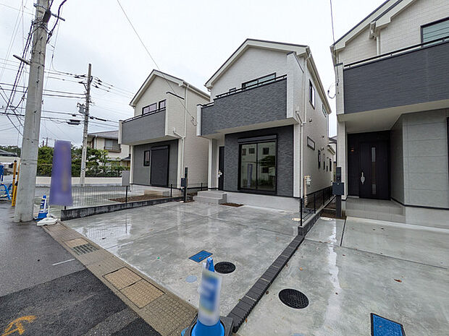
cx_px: 224
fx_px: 182
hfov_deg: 102.1
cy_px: 168
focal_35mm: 14
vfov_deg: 85.7
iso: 50
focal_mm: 1.83
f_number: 2.2
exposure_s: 1/764
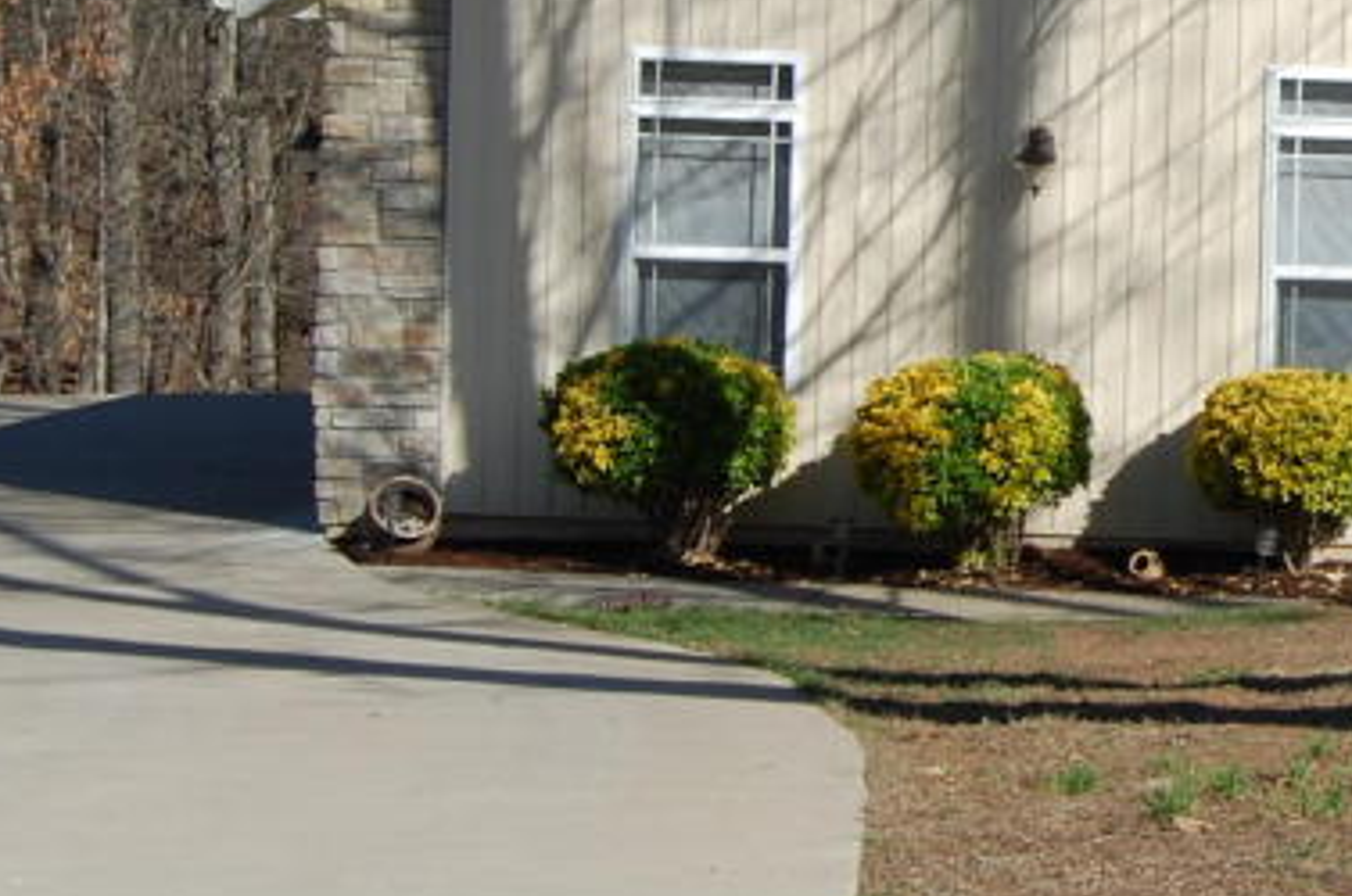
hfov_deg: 14.4
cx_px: 1691
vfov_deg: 9.8
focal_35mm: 138
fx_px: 5174
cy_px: -57
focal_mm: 30
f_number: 10
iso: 200
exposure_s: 1/400
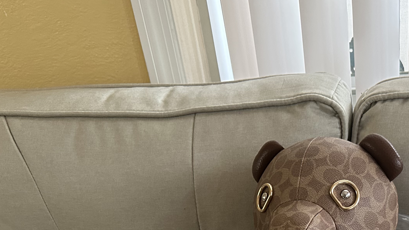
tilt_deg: -35.6
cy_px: 285
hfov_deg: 39.9
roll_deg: +5.5
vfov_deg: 21.9
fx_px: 542
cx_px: 319
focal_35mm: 50
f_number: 1.78
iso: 640
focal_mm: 6.86
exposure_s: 1/60
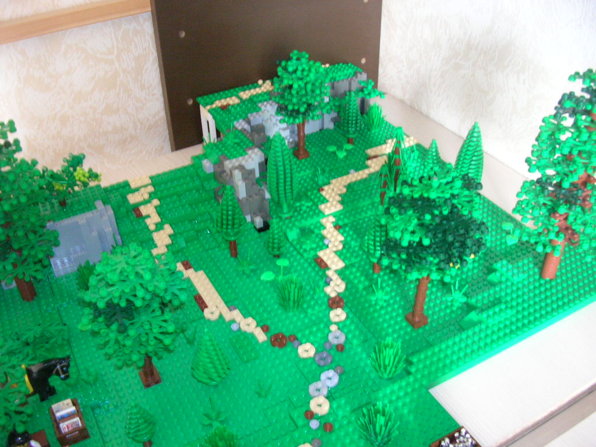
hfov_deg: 52.6
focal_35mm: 35
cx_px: 298
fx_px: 603
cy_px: 224
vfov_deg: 40.7
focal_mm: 5.8
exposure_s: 1/3.9
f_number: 2.8
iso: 200
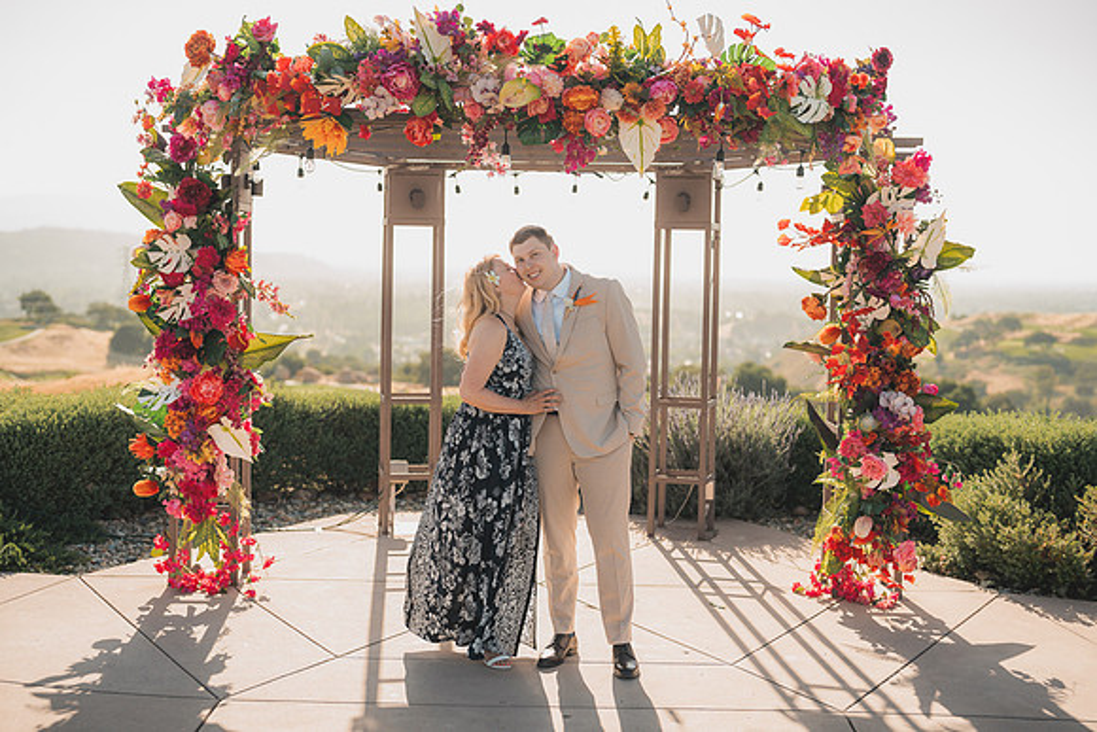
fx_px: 1524
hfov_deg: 39.6
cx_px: 548
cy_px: 366
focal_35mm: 50
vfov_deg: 27.0
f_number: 2
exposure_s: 1/1000
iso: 50
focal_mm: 50
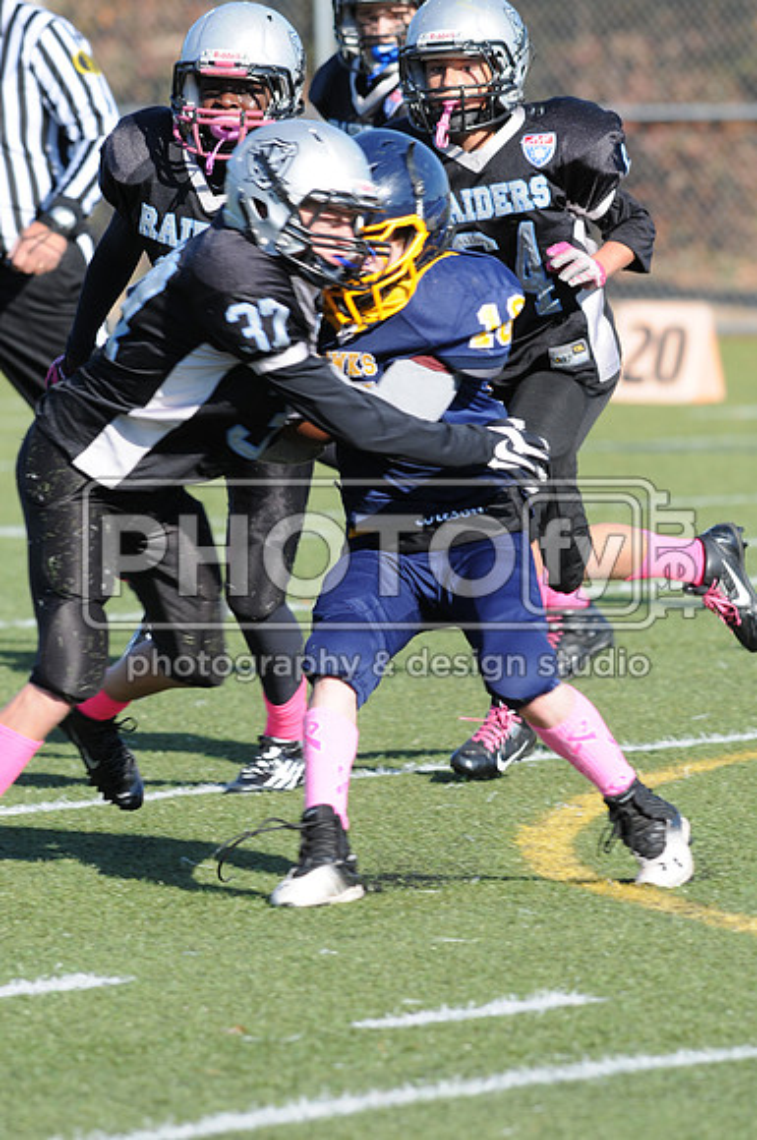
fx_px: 14235
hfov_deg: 3.0
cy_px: 570
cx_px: 378
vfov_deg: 4.6
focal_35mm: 450
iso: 200
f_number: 6.3
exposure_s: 1/500
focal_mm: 300
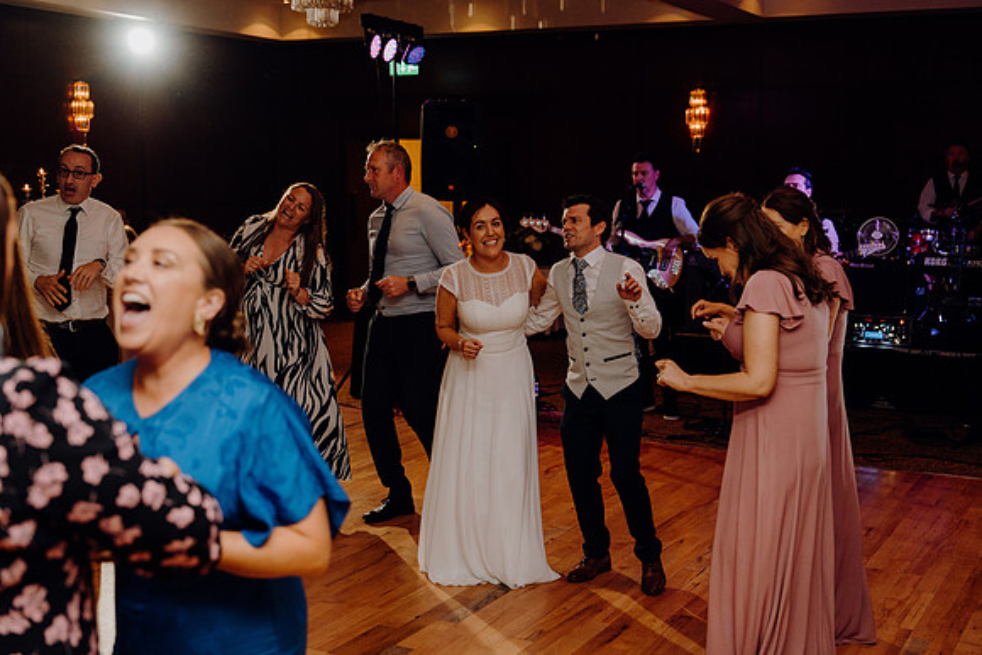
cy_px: 328
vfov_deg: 29.3
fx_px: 1255
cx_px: 491
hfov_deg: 42.7
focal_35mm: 46
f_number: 2.8
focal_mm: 46
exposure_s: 1/160
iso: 1250
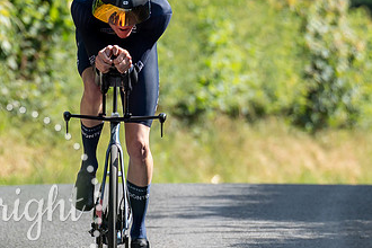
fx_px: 9072
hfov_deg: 2.3
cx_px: 138
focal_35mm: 878
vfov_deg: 1.6
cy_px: 208
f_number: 4
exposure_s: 1/1000
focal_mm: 200
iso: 400
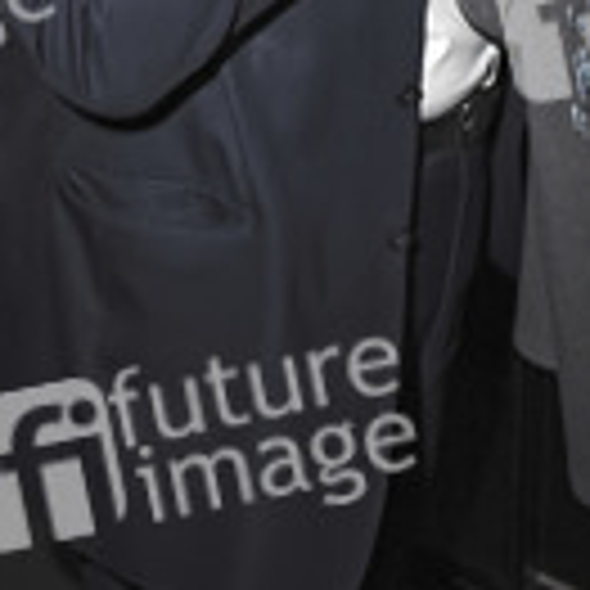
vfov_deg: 21.6
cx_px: 315
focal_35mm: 70
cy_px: -230
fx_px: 1350
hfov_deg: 24.7
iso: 640
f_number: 5.6
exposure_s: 1/250
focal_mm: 18
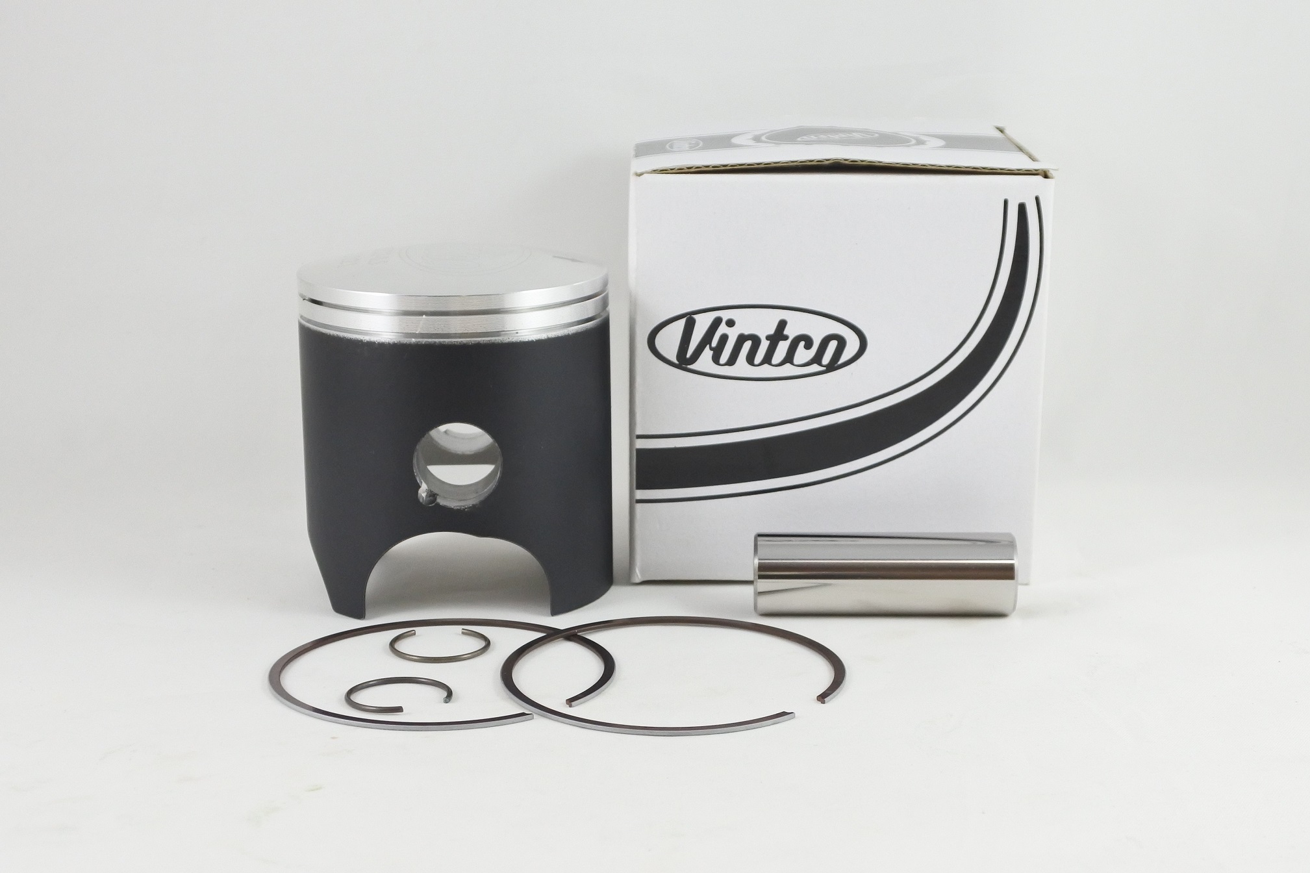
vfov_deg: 31.9
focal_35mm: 42
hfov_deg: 46.4
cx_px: 655
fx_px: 1528
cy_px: 436
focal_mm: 15.7
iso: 560
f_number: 4.2
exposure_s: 1/125
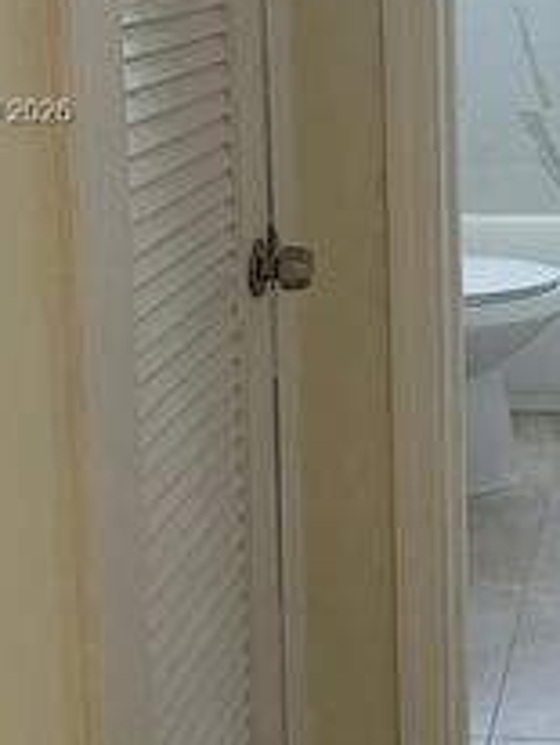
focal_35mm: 84
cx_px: 603
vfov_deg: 22.8
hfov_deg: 17.1
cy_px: 114
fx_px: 1808
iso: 125
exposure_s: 1/120
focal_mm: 5.96
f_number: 1.6
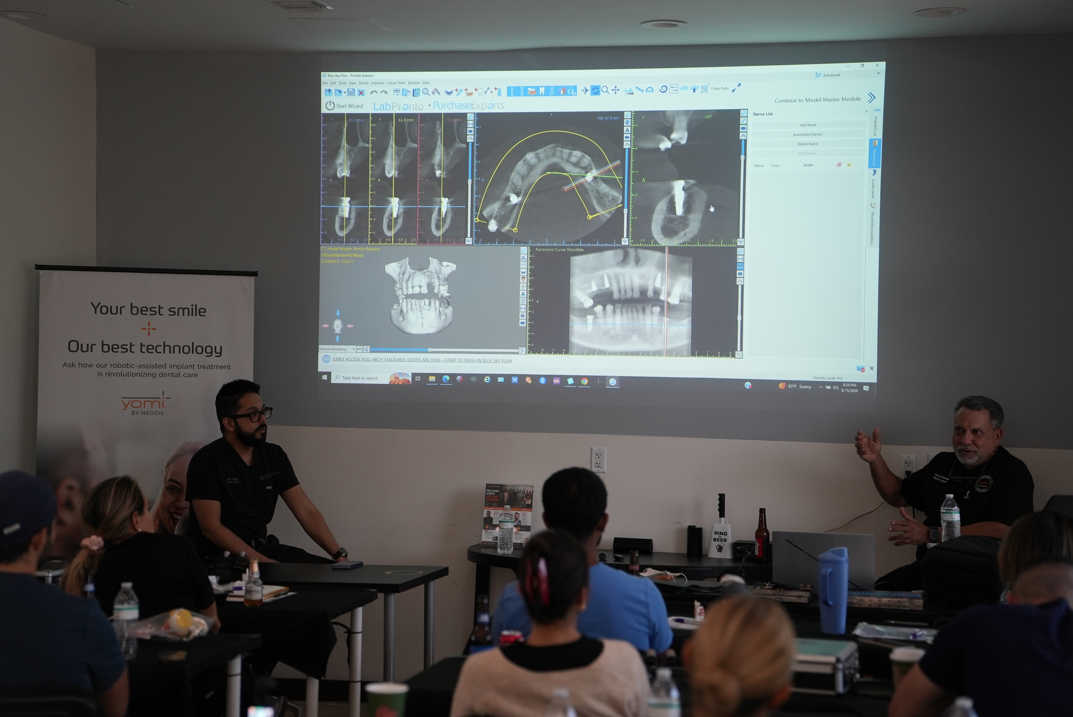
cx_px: 536
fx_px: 2028
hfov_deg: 29.6
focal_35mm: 68
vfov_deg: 20.0
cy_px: 358
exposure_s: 1/160
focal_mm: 68
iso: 1250
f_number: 2.8
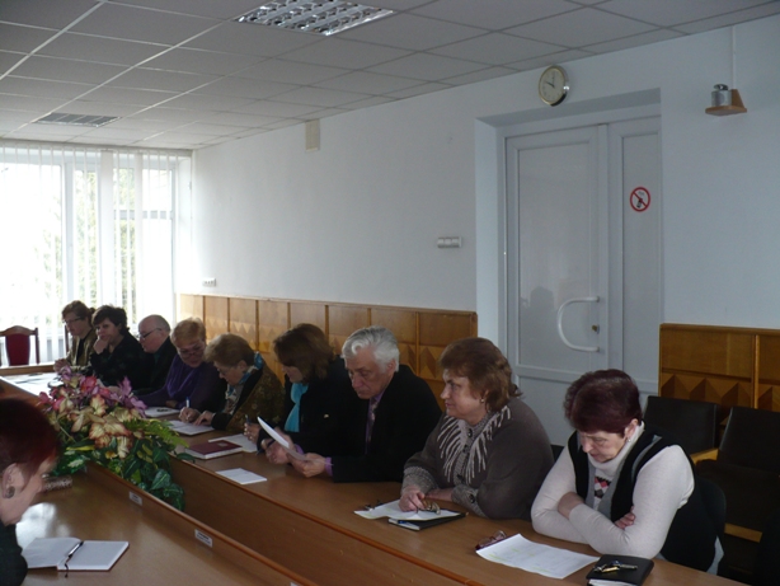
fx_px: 834
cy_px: 293
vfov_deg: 38.7
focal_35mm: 37
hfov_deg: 50.1
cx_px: 390
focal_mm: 6.1
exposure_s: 1/30
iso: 160
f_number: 2.8
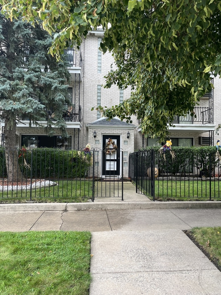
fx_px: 221
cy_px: 148
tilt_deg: +2.9
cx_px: 110
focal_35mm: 26
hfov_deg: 53.1
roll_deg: -1.3
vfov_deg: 67.3
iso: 40
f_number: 1.6
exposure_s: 1/279
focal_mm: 5.1
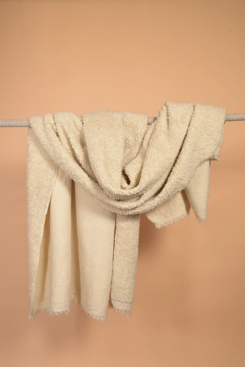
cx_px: 122
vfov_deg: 42.7
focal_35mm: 46
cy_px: 184
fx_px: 470
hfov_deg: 29.2
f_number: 6.3
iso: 200
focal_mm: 46
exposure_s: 1/200
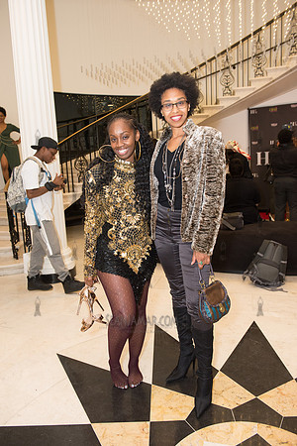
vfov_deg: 65.5
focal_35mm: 28
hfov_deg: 46.4
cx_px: 148
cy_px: 223
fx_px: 346
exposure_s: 1/200
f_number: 5
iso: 2500
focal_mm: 28
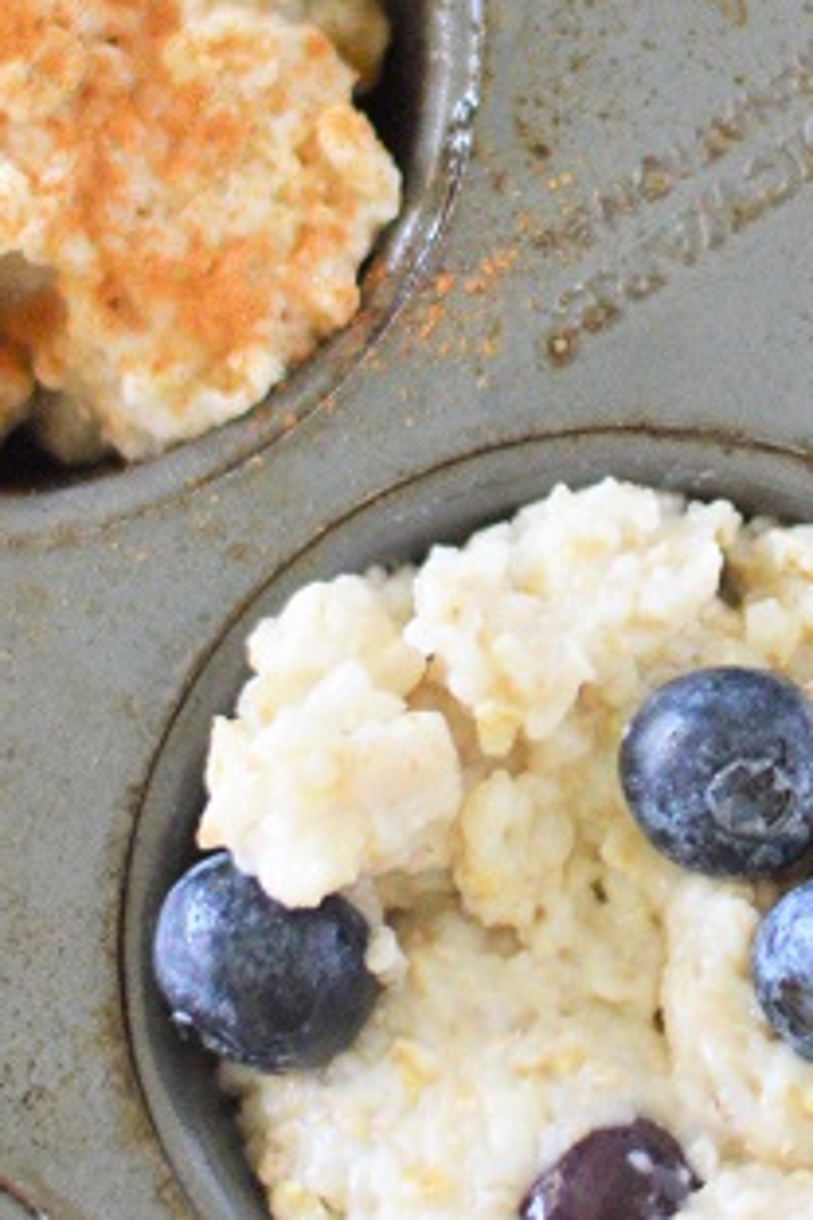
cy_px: 473
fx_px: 7350
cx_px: 762
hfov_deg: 6.3
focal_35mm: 217
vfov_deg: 9.5
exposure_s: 1/500
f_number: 2
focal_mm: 50
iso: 2000
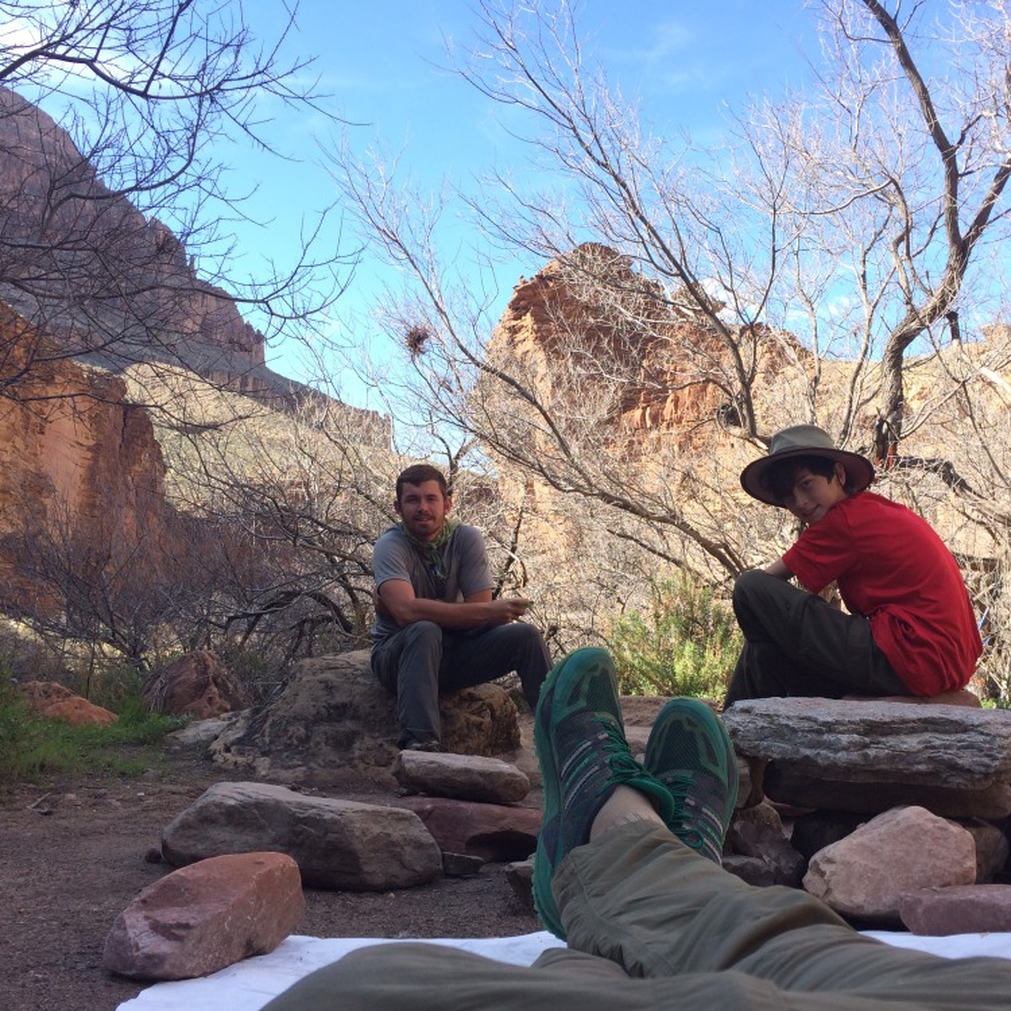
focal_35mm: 35
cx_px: 592
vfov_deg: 47.2
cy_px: 508
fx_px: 1157
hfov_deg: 47.0
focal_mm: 4.15
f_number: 2.2
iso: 32
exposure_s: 1/513
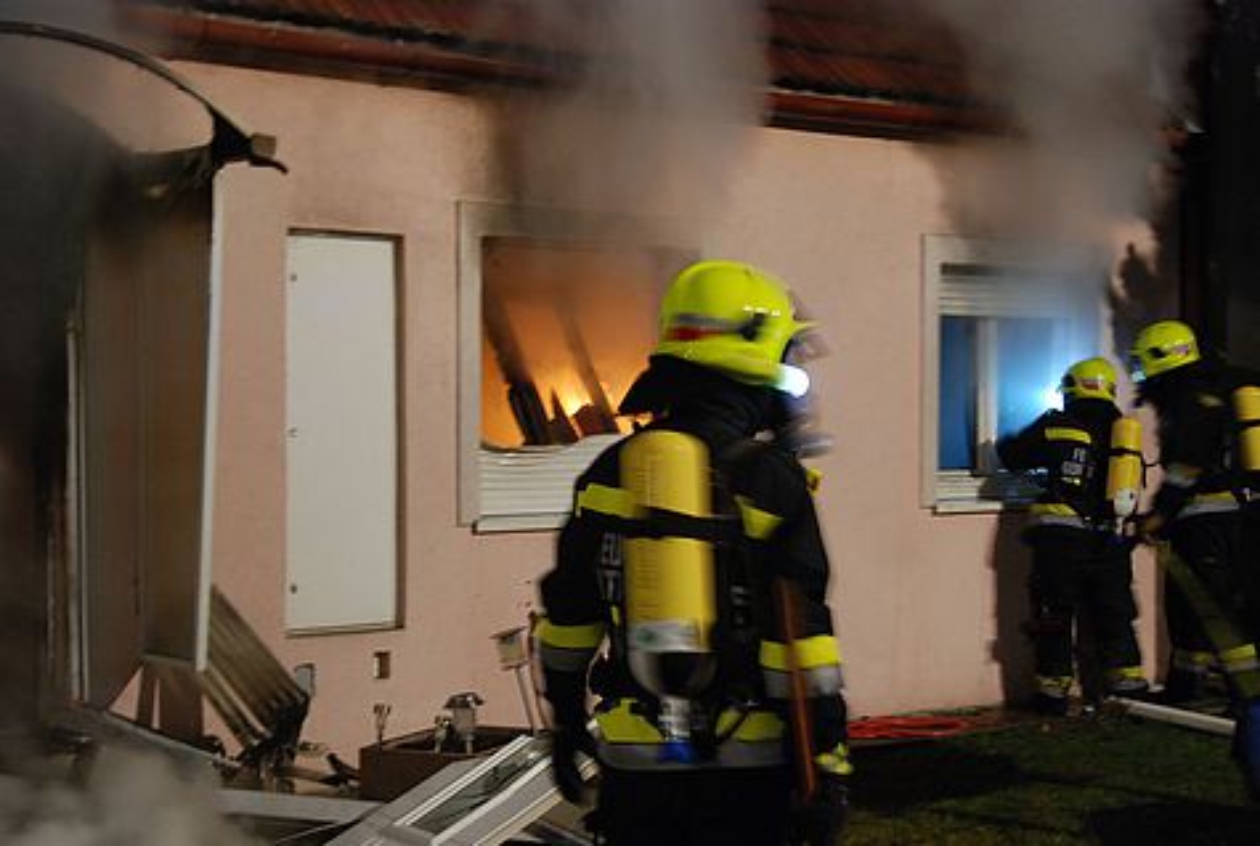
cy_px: 423
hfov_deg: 33.3
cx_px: 630
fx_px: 2105
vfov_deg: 22.7
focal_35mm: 60
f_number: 4.5
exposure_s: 1/6
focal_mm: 40
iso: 800
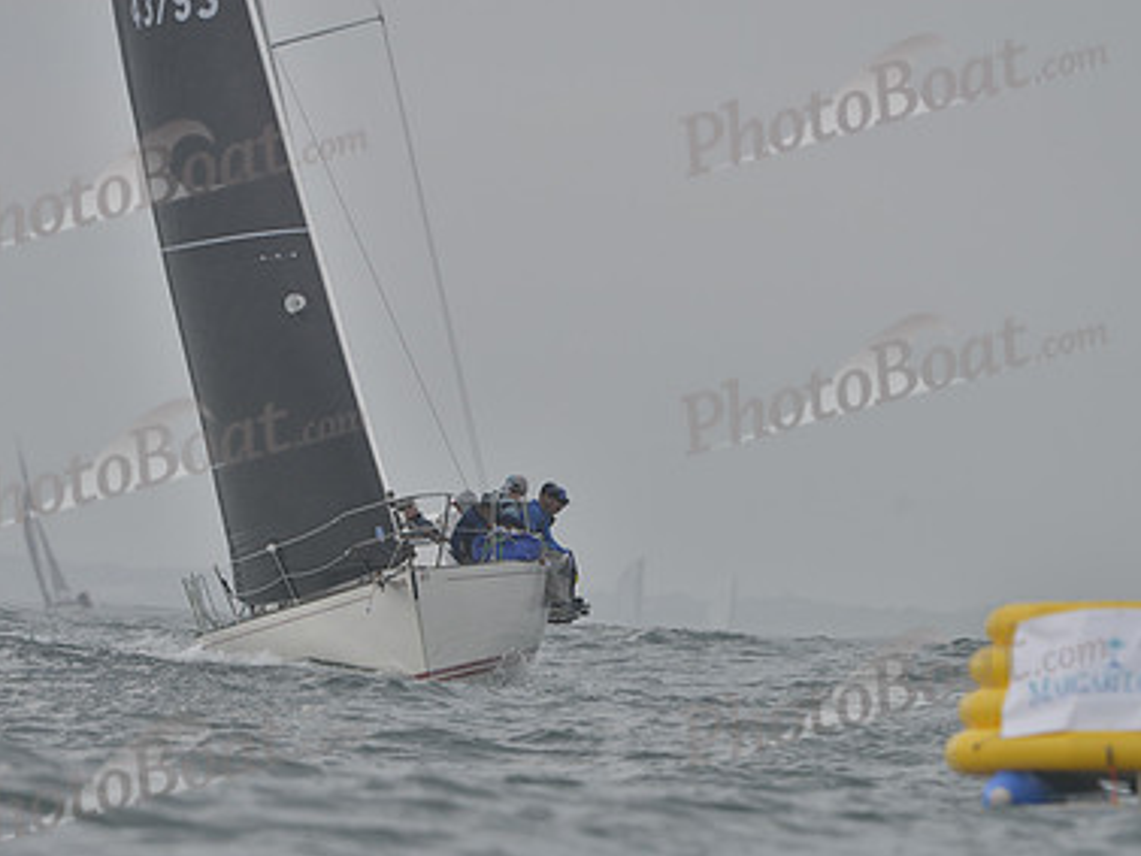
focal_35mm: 444
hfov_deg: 4.5
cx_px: 527
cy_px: 576
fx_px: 14640
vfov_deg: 3.4
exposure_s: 1/800
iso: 280
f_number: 6.3
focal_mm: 300
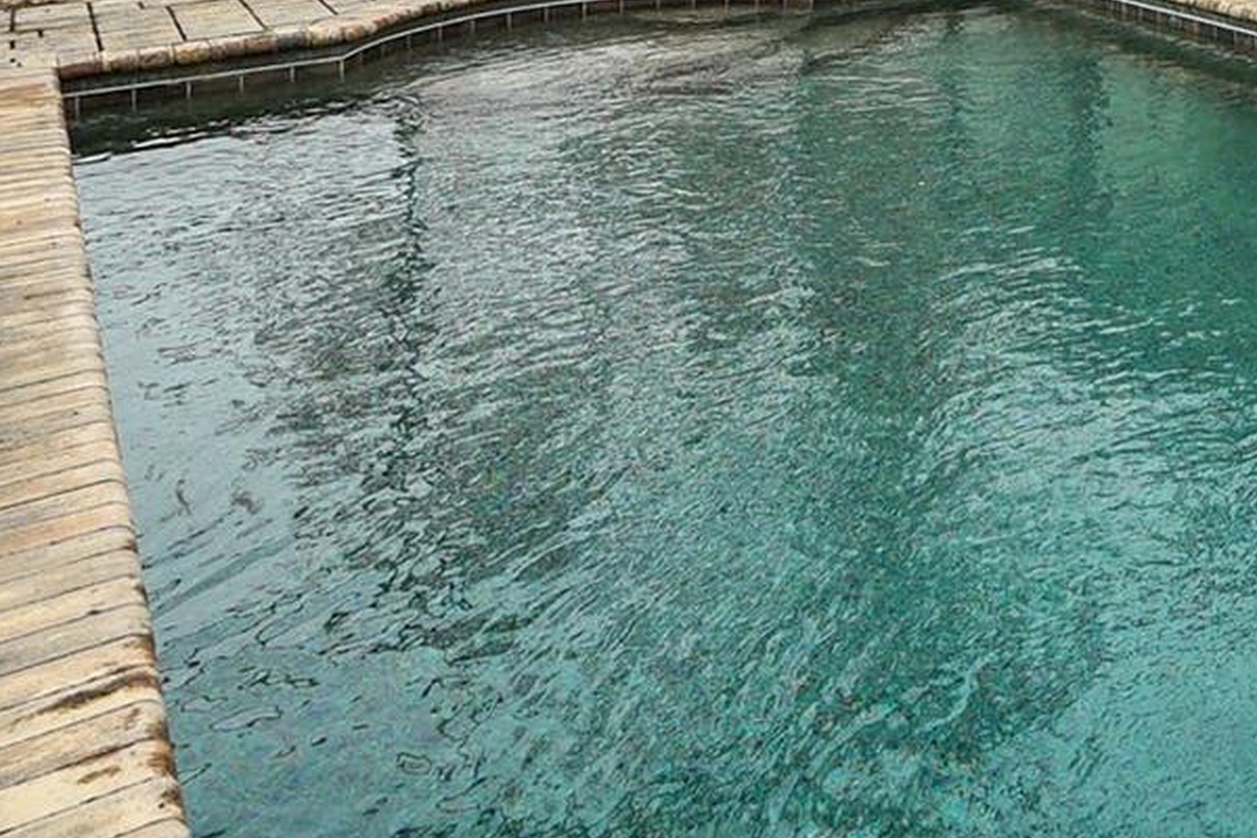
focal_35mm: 40
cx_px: 1569
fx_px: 1397
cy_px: -208
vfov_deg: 28.4
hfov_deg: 35.7
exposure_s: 1/125
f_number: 7.1
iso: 200
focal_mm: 10
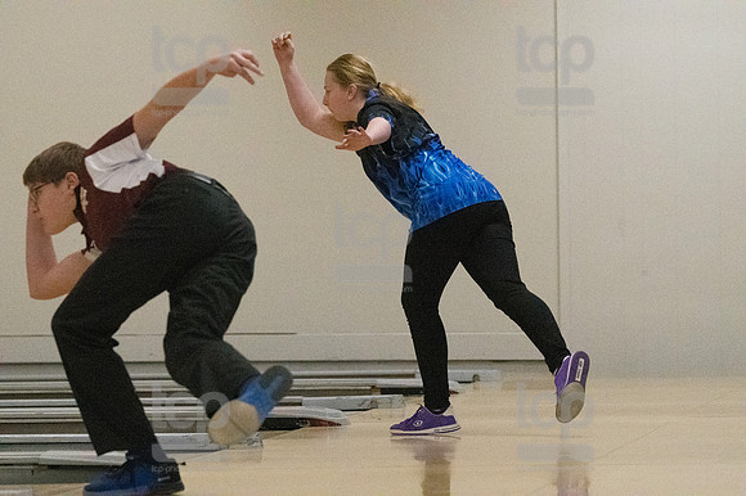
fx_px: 4183
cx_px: 373
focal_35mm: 202
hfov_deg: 10.2
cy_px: 248
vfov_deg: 6.8
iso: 10000
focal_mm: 135
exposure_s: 1/1250
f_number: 4
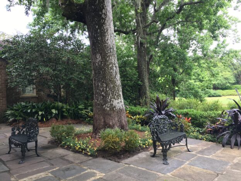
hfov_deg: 61.7
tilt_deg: -0.1
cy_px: 90
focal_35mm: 29
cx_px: 120
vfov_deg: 48.2
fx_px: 202
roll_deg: +1.9
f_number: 2.2
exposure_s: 1/120
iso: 25
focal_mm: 4.15
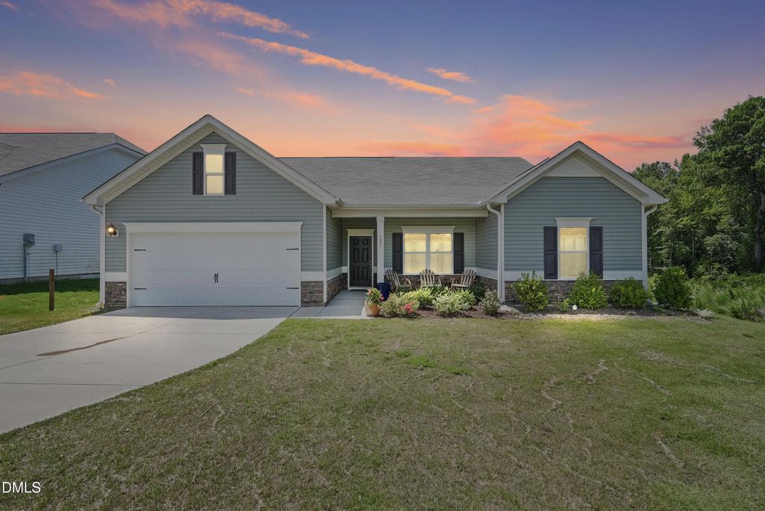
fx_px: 340
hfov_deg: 96.7
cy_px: 256
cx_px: 382
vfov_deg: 73.8
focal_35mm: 16
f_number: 9
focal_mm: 16
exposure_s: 1/250
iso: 640
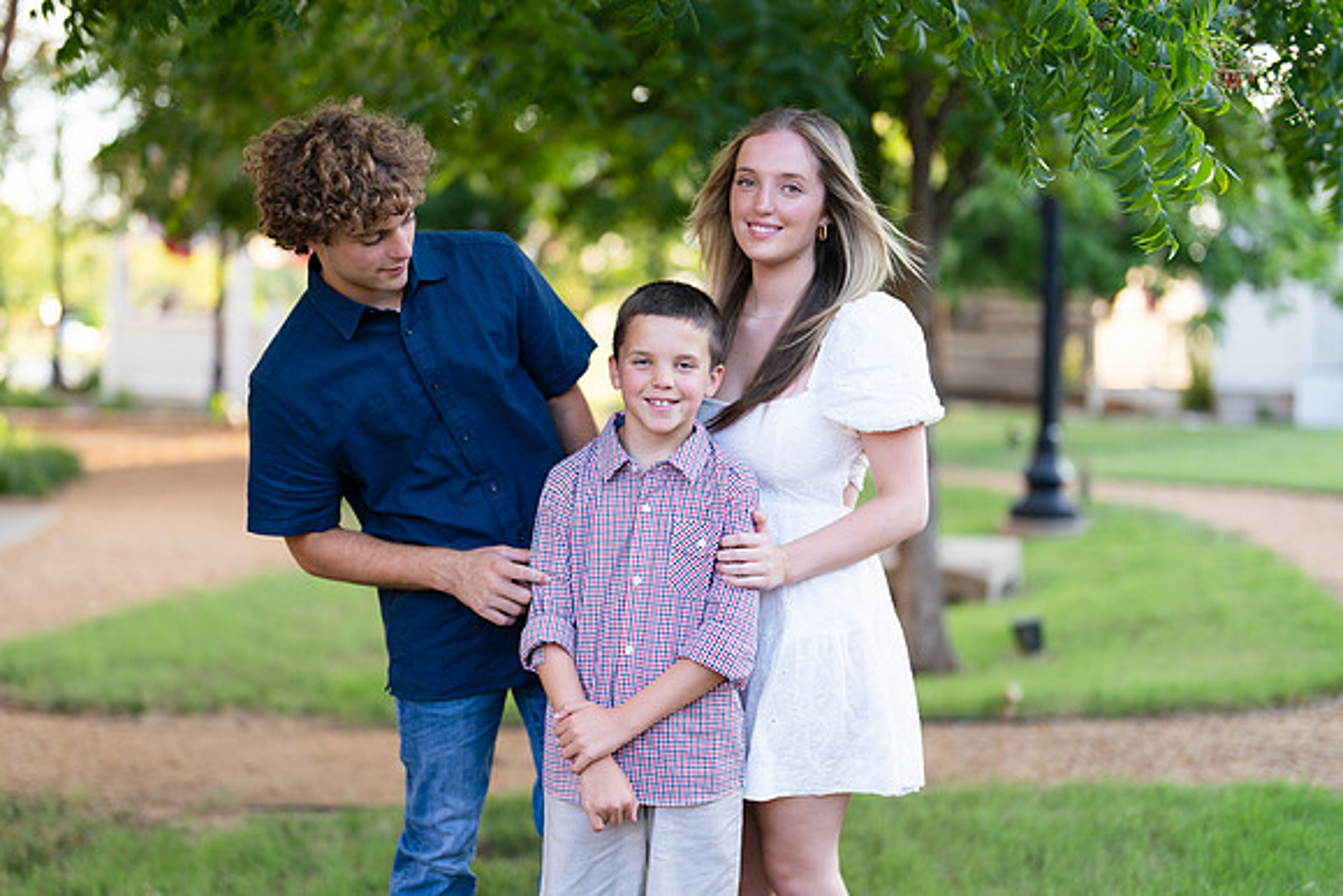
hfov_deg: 33.8
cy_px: 452
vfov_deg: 22.9
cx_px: 644
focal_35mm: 59
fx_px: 2213
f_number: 1.2
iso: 200
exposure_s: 1/1000
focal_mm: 50
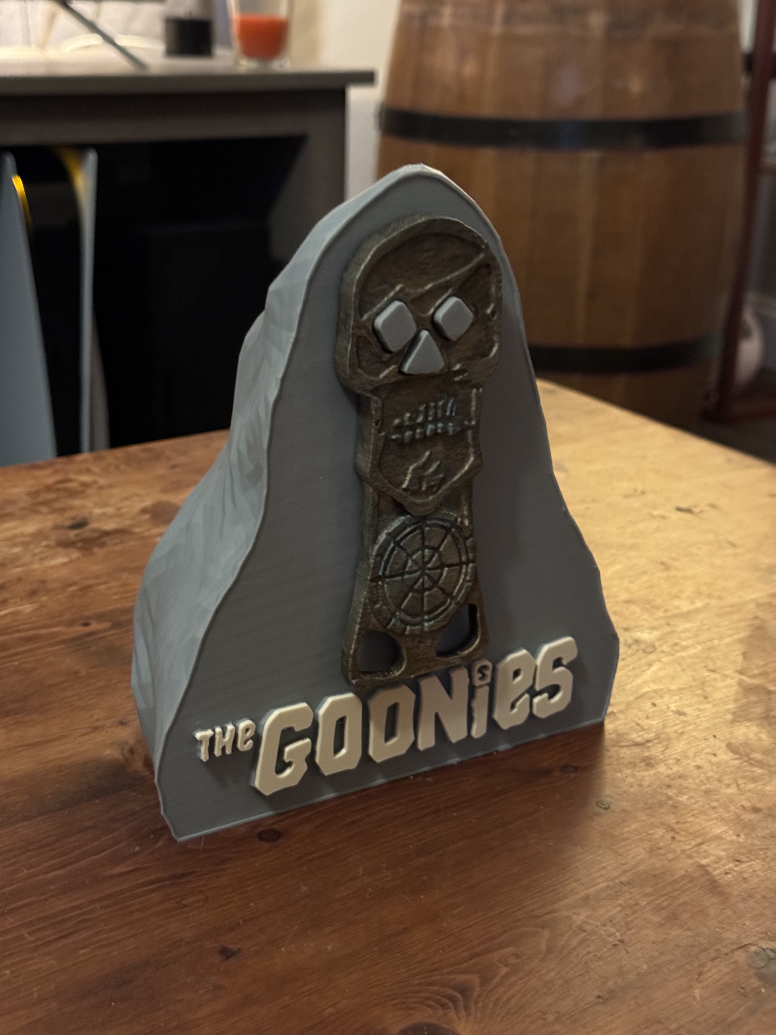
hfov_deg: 30.3
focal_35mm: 48
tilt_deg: -20.7
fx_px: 1435
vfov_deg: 39.7
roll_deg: -1.9
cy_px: 518
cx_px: 388
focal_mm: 6.76
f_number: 1.78
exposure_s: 1/21
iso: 800
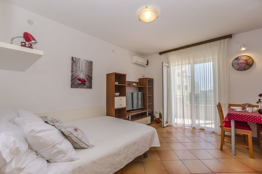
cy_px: 87
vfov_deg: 77.1
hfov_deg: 100.5
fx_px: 109
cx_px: 131
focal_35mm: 15
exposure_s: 1/100
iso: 100
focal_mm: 10
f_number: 9
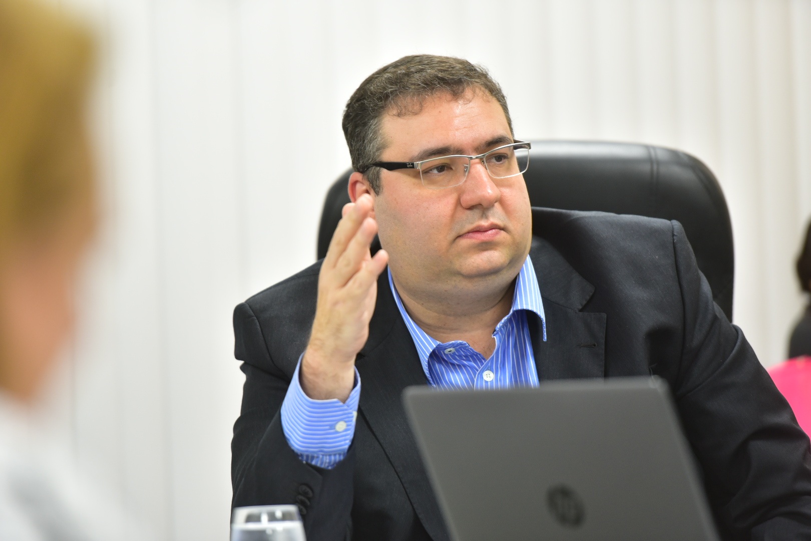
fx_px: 4505
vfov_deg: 6.9
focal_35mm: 200
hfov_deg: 10.3
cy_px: 270
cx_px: 406
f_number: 2.8
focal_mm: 200
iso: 800
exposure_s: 1/100
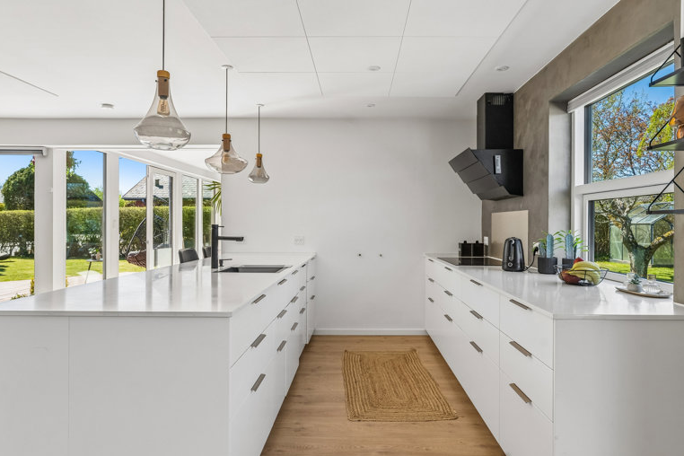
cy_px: 225
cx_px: 355
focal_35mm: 21
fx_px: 405
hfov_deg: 80.3
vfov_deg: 58.8
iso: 800
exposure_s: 1/200
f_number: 7.1
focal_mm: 20.3
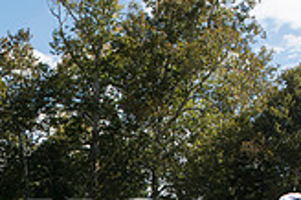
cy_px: 285
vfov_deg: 15.0
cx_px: 37
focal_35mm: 85
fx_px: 710
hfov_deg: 23.4
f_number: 4.5
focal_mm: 24
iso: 250
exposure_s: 1/1600
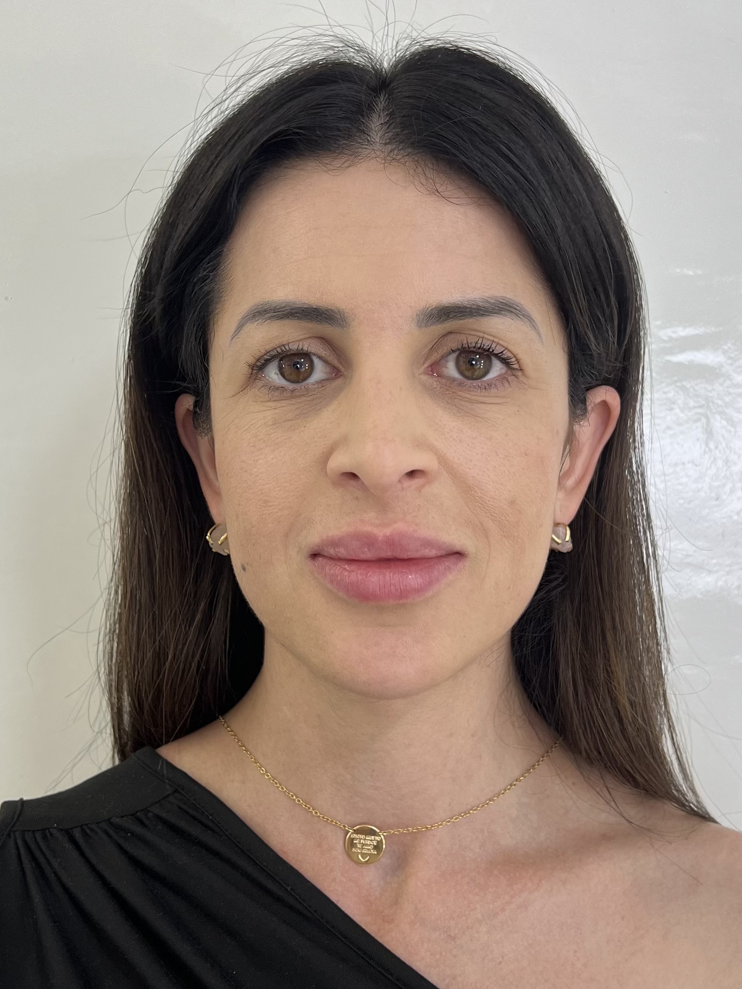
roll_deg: -2.8
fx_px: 829
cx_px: 389
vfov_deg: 61.5
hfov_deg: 48.2
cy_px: 541
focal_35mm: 29
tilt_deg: -2.7
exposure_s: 1/120
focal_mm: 5.7
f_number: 1.5
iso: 100
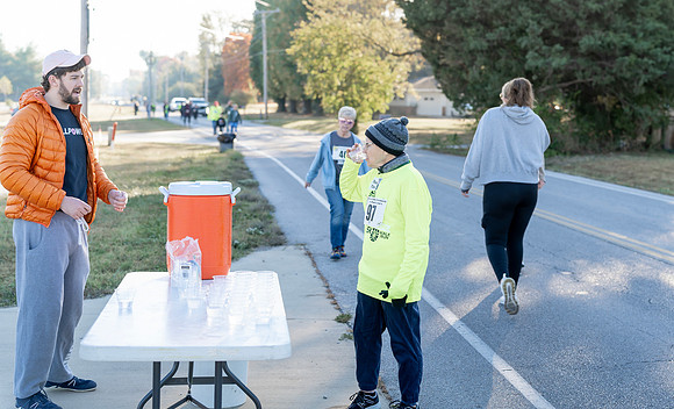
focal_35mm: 60
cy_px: 137
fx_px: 1089
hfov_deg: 34.3
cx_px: 408
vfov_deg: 21.2
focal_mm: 48
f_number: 2.8
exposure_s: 1/320
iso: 125
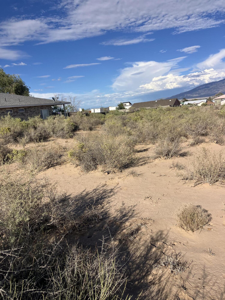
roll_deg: +5.1
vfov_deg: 63.4
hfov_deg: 49.7
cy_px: 150
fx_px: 243
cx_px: 112
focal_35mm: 28
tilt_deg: -8.7
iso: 32
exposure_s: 1/3247
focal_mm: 3.99
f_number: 1.8
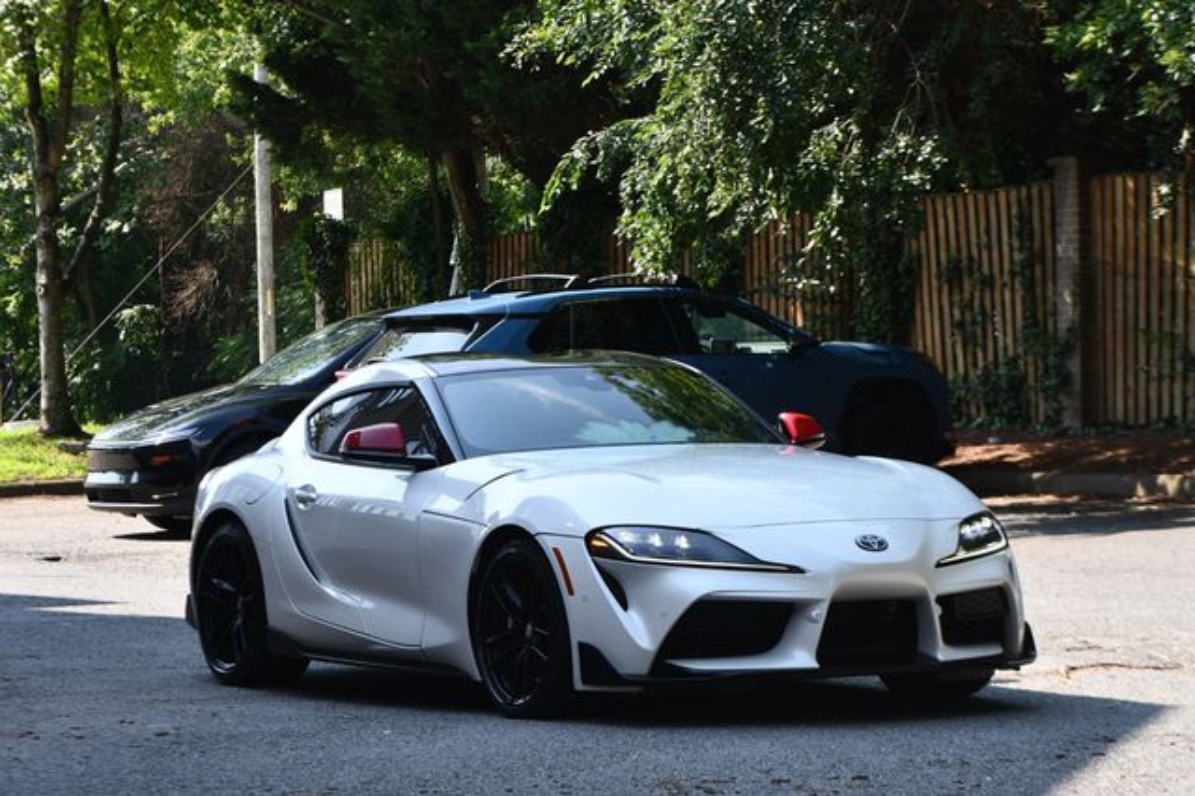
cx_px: 598
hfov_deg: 15.9
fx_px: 4280
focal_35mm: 129
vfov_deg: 10.6
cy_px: 398
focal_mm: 86
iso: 200
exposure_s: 1/250
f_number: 6.3
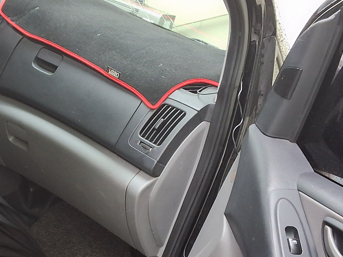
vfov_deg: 22.7
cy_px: 191
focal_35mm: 64
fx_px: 634
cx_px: 71
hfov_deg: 29.6
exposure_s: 1/30
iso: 250
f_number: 1.9
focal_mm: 2.91
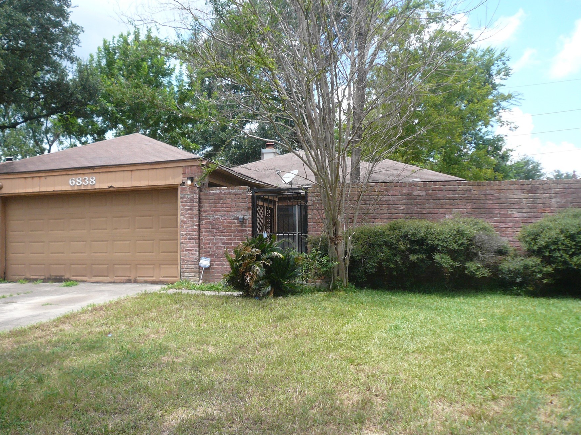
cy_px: 240
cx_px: 244
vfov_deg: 42.9
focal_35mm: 33
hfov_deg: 55.1
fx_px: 554
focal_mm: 4.6
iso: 100
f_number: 2.8
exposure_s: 1/640
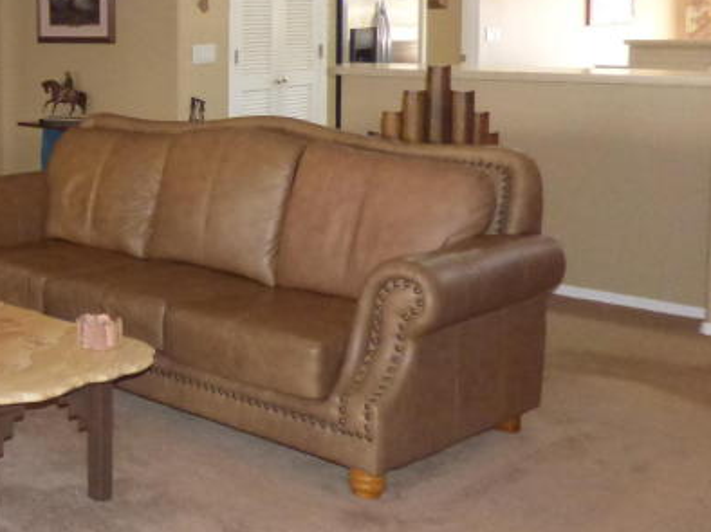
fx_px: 1067
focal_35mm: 52
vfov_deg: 27.5
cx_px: -155
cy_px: 119
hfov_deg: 30.8
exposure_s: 1/125
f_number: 2.8
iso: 800
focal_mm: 3.58
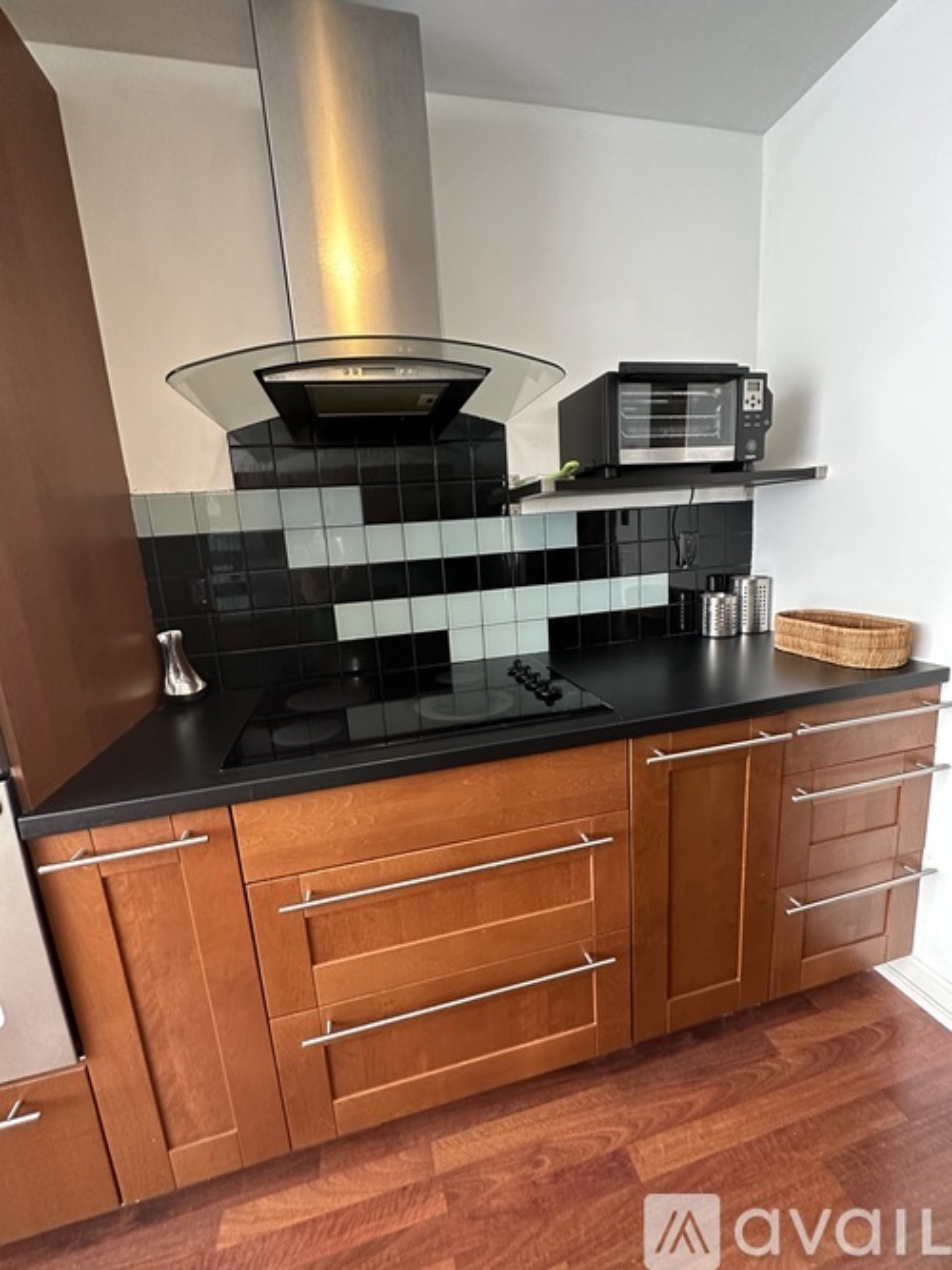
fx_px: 514
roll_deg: +4.2
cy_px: 635
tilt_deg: -11.7
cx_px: 476
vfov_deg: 102.1
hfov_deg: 85.7
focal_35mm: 14
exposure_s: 1/60
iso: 500
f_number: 2.2
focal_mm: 2.22
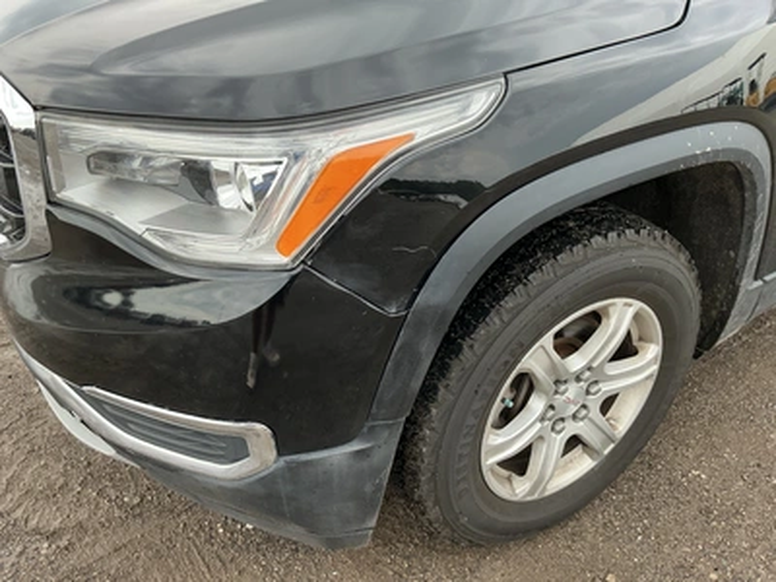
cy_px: 291
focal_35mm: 28
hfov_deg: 63.4
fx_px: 628
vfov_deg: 49.7
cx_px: 388
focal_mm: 3
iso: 20
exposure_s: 1/184
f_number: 1.8
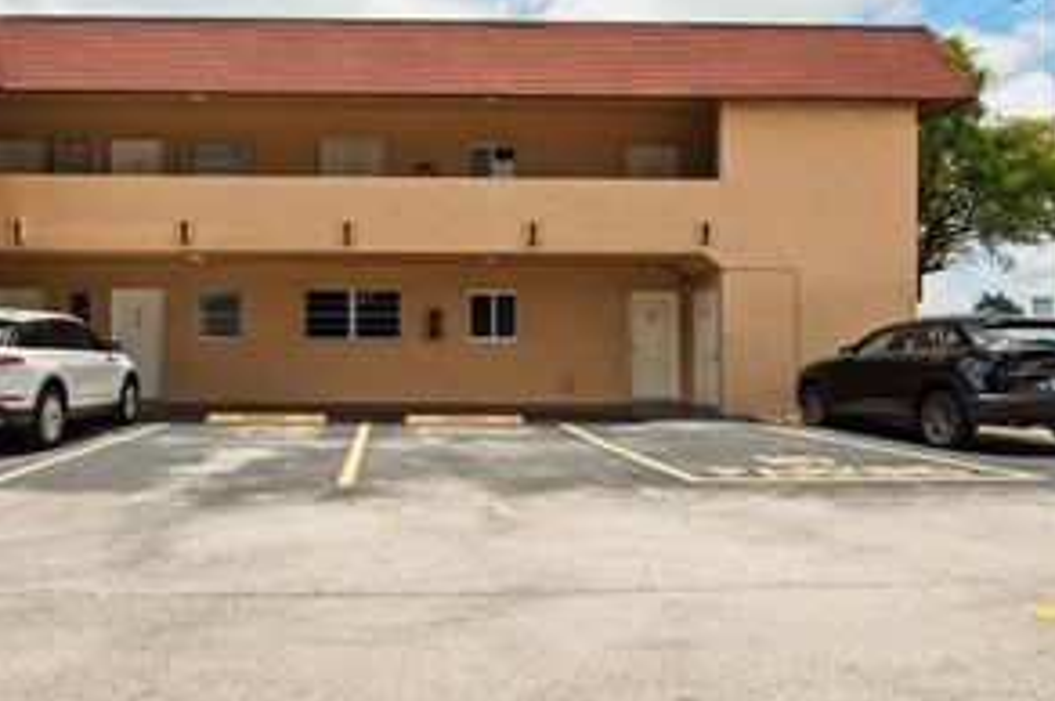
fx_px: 703
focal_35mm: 24
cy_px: 269
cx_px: 495
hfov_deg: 73.7
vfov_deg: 52.5
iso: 100
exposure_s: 1/320
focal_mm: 14
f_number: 9
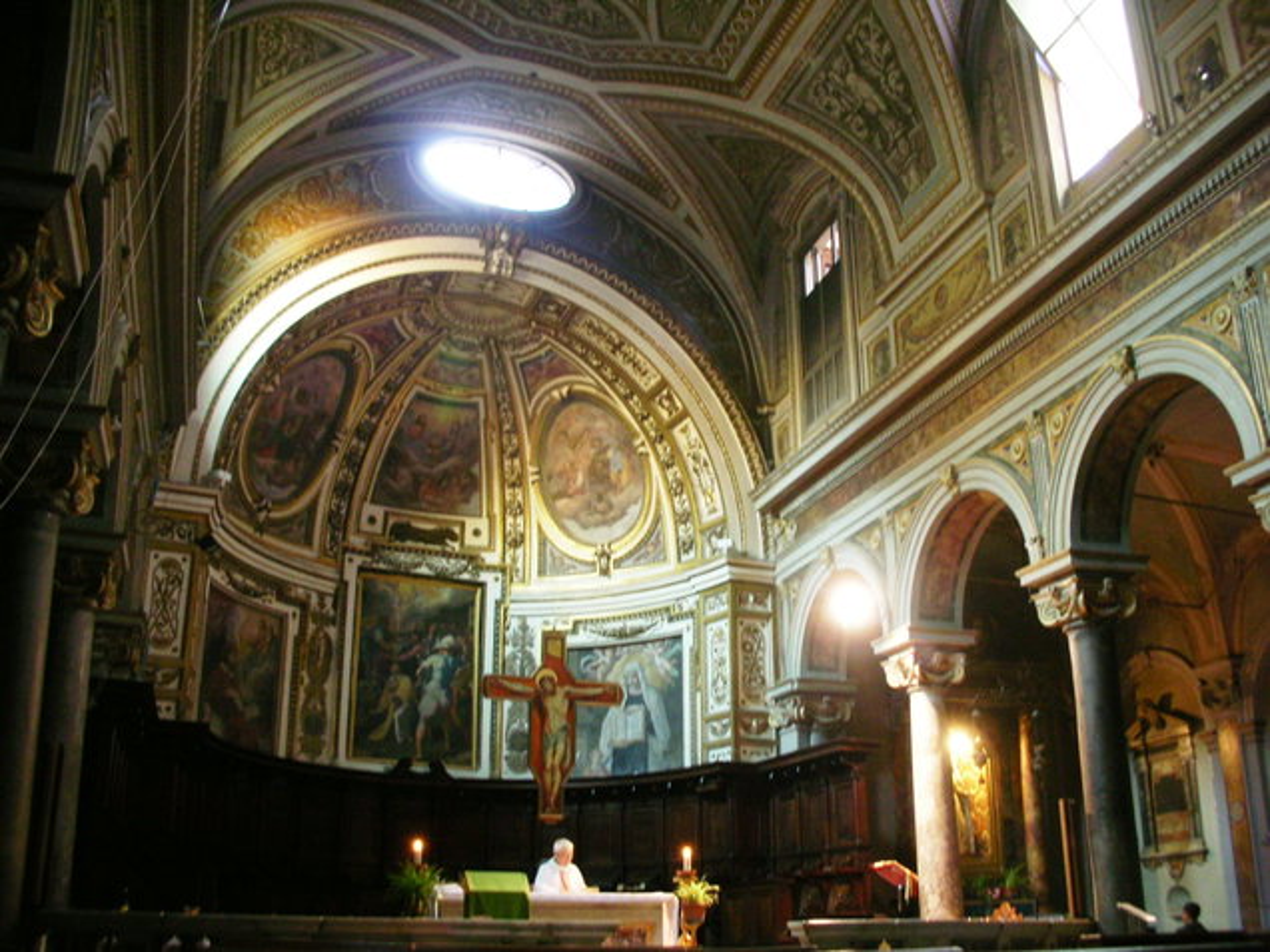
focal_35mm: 35
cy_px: 476
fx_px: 1284
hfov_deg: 52.6
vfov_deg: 40.7
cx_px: 635
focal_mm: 5.8
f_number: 3
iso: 100
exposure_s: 1/1.4
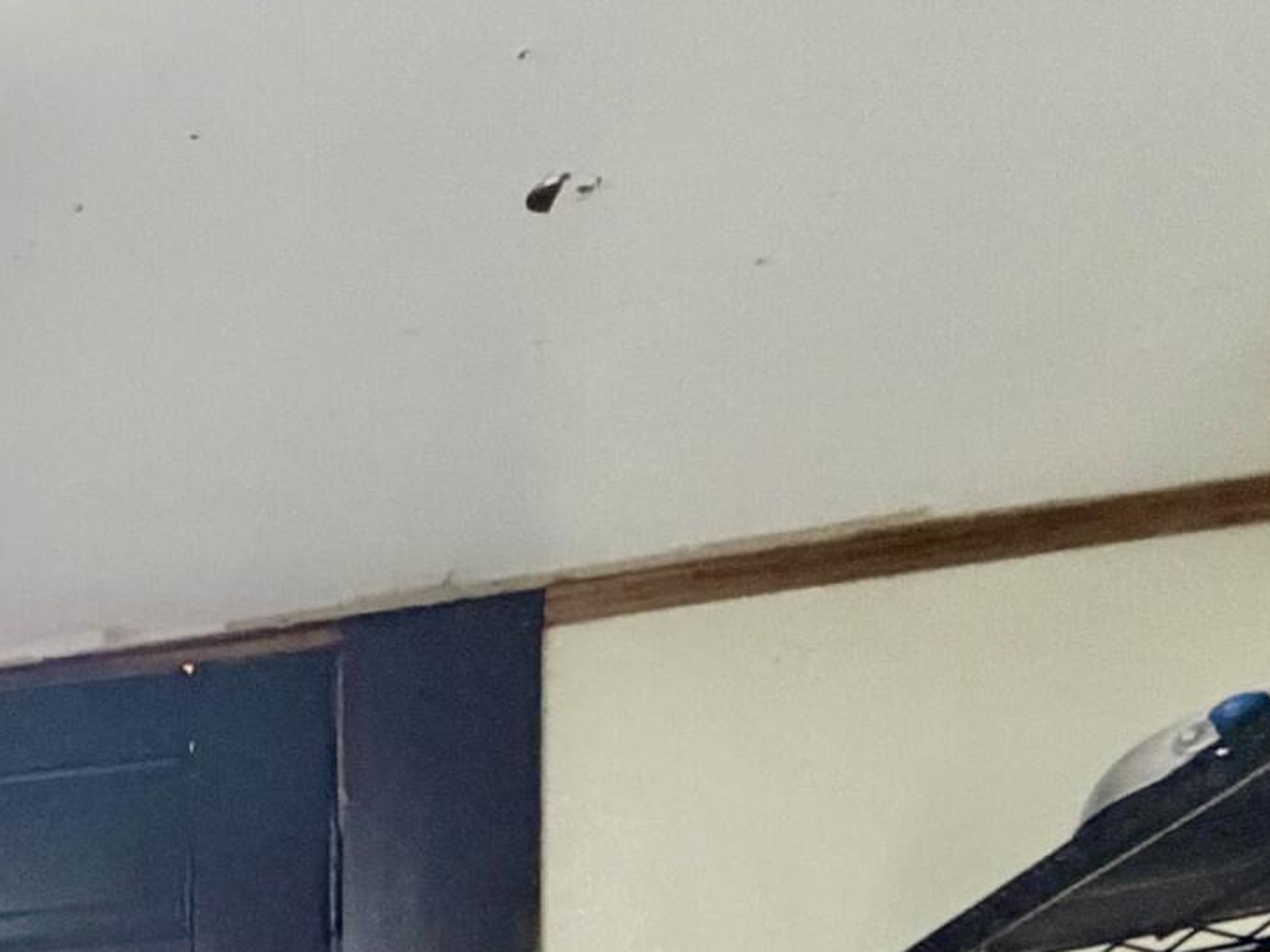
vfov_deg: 20.5
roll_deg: -0.1
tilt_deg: -1.2
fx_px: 2128
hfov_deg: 24.5
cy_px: 1537
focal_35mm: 58
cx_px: -706
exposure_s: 1/60
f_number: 2.2
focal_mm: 2.22
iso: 500
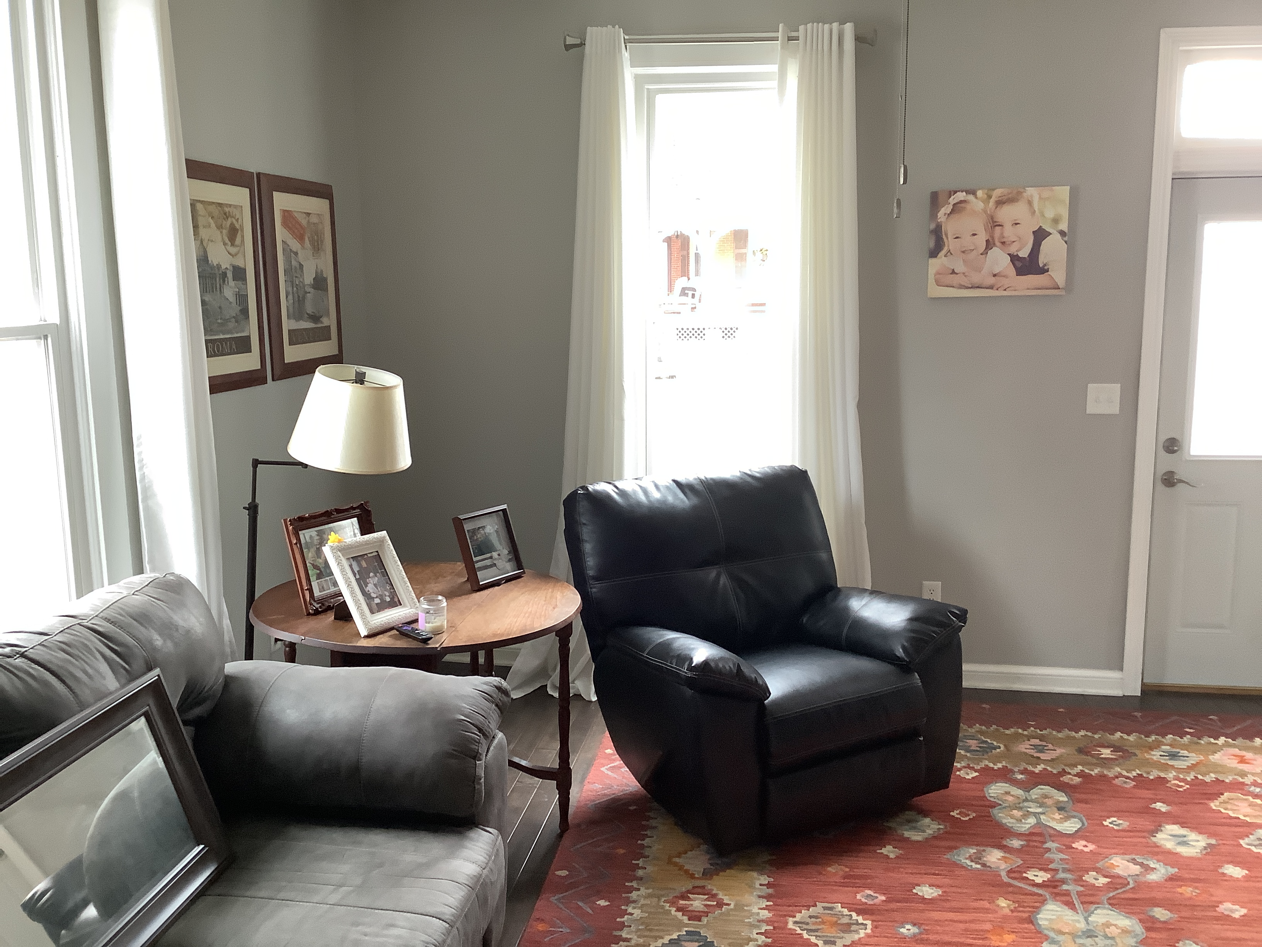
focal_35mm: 31
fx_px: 1130
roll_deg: +0.5
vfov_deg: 45.4
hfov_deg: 58.4
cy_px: 474
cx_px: 631
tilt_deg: -8.9
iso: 320
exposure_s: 1/50
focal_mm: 3.3
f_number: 2.4
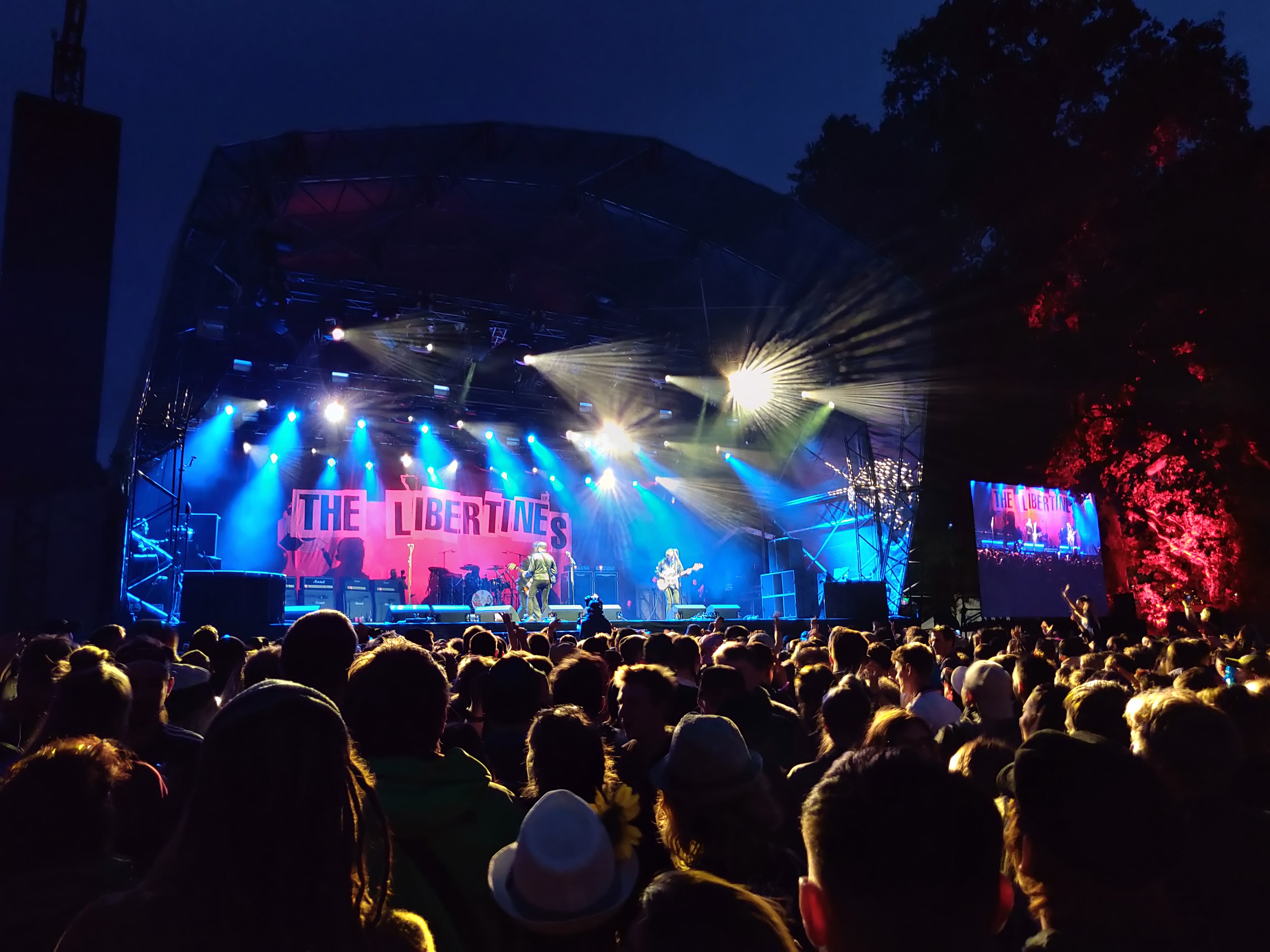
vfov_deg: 54.9
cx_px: 635
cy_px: 476
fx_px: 917
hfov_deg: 69.4
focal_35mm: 25
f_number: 1.7
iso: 1000
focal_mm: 4.25
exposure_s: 1/14
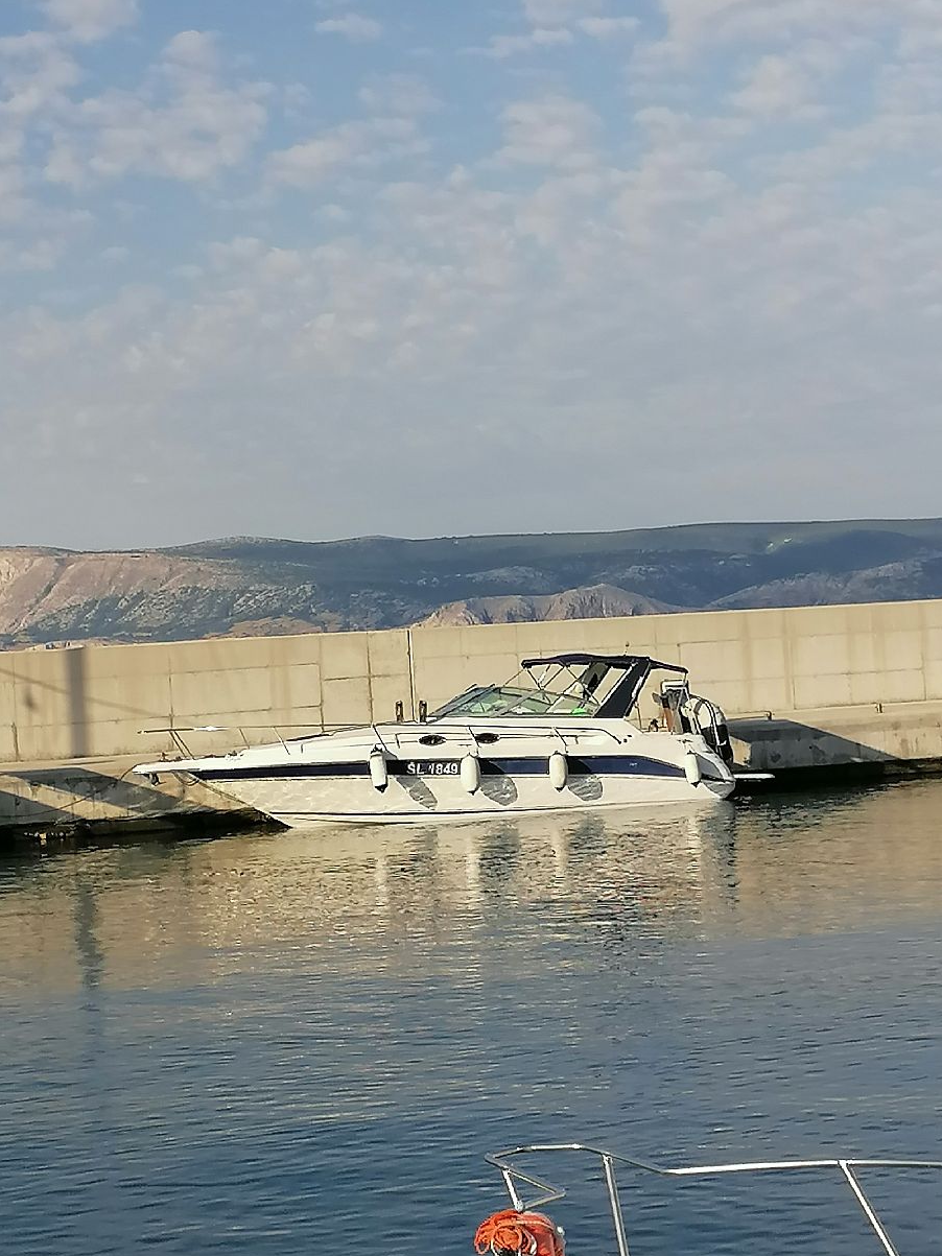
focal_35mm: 85
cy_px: 549
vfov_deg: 23.0
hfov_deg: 17.4
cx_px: 463
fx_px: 3085
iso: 50
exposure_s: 1/1508
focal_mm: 5.3
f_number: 1.8
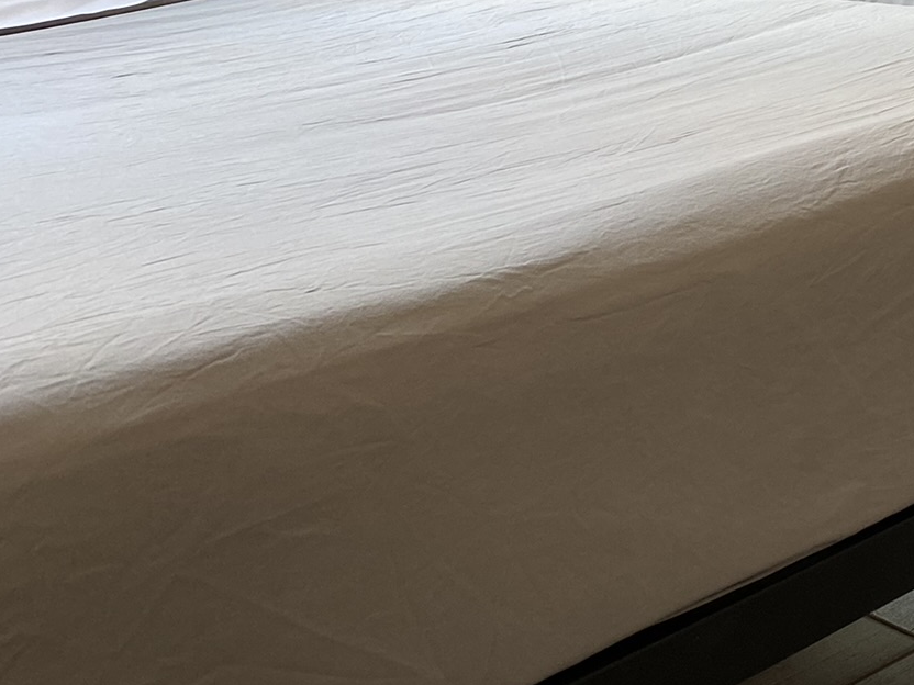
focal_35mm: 64
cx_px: 1103
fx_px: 1690
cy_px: -130
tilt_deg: -3.6
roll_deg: +0.6
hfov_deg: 26.8
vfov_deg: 21.4
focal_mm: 4.25
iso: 64
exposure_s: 1/50
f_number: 1.8
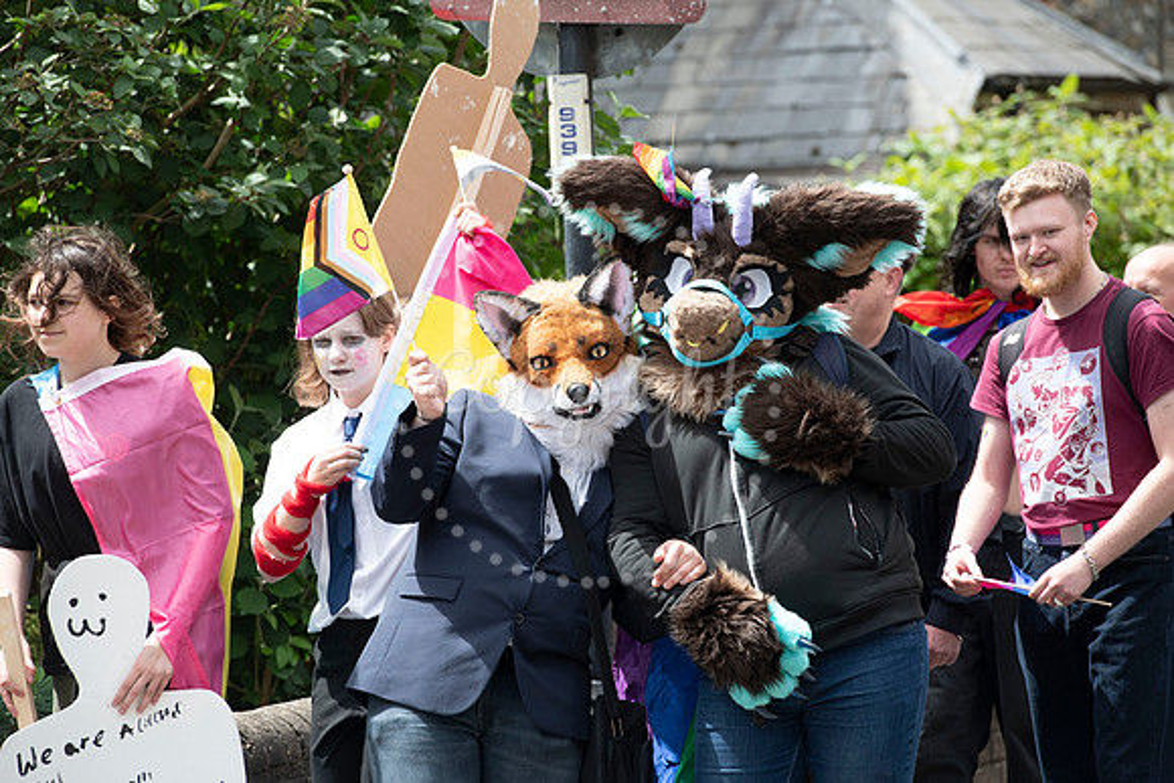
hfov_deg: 10.5
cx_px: 587
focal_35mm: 195
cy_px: 392
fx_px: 6360
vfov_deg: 7.0
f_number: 6.3
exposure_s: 1/500
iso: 250
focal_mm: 195
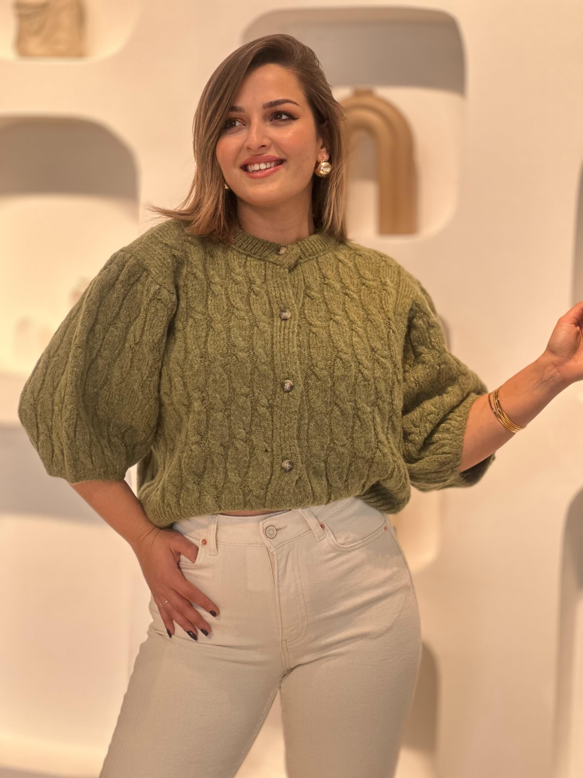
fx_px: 1729
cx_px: 292
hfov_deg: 19.1
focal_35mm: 77
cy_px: 389
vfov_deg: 25.3
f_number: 2.8
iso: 80
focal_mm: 9
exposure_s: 1/121
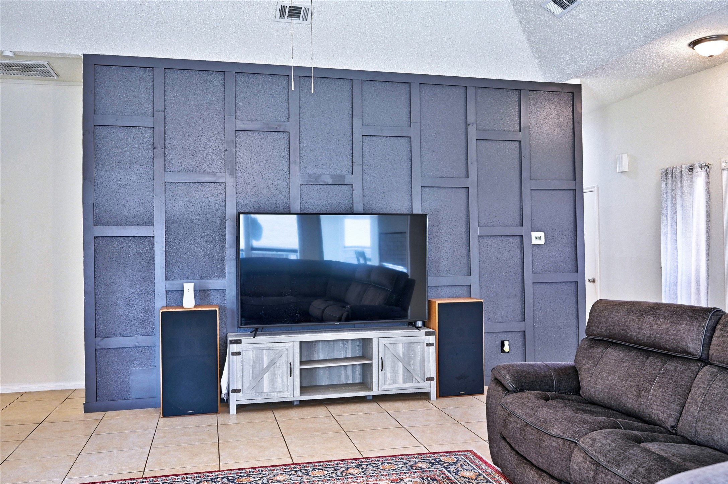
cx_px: 364
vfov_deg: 43.5
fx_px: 606
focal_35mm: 30
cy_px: 242
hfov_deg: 62.0
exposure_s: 1/4
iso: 400
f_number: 8
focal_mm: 30
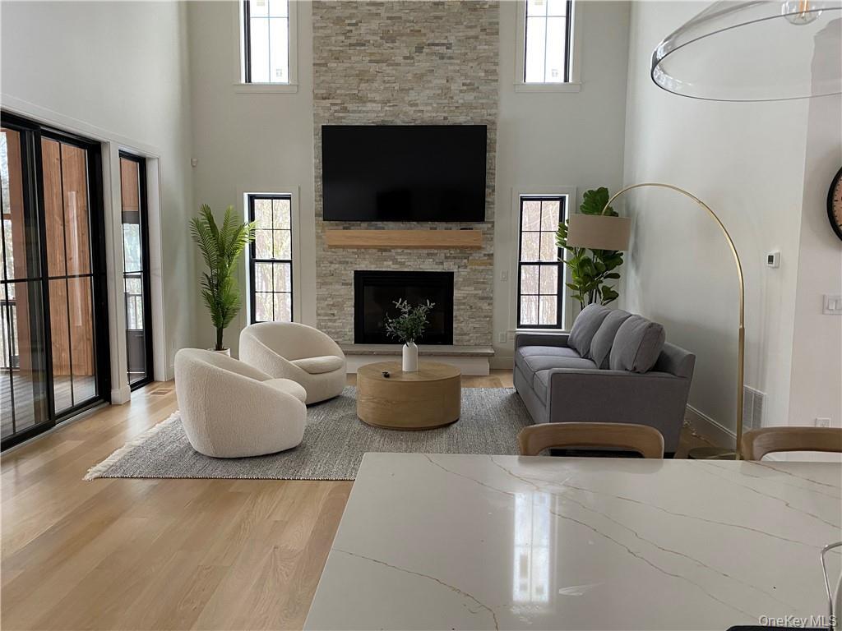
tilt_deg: -5.5
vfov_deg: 53.1
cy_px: 316
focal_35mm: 26
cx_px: 421
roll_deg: -1.1
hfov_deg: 67.3
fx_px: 632
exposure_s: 1/60
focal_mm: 4.25
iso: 250
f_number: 1.8
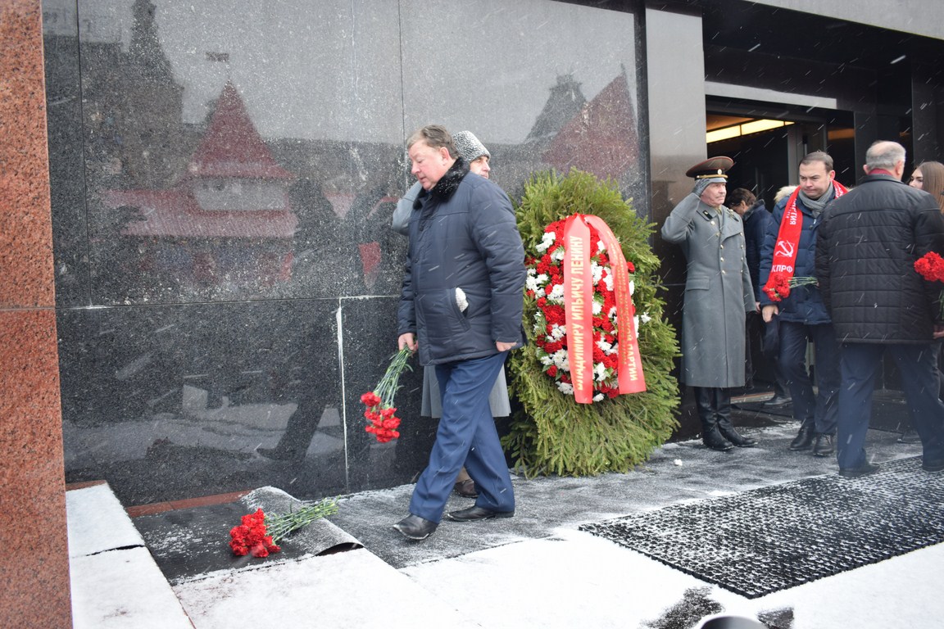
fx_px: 826
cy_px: 314
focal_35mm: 32
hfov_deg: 59.5
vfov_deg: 41.7
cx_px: 472
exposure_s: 1/80
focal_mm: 21
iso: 400
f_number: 4.5
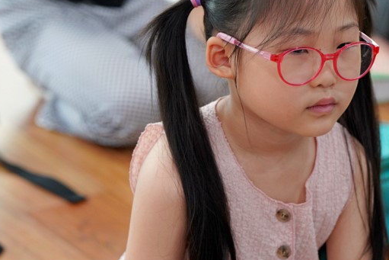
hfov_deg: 11.1
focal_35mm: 185
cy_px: 121
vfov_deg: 7.4
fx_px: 1999
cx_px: 283
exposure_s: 1/160
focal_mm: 105
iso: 1600
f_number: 4
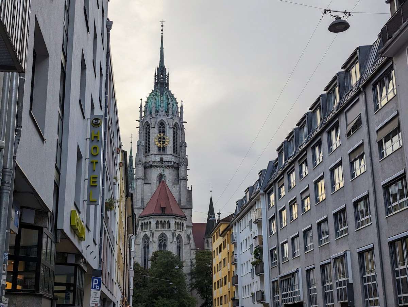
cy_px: 154
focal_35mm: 48
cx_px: 204
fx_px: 567
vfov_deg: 30.3
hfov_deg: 39.6
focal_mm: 6.81
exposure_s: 1/199
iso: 46
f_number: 1.85
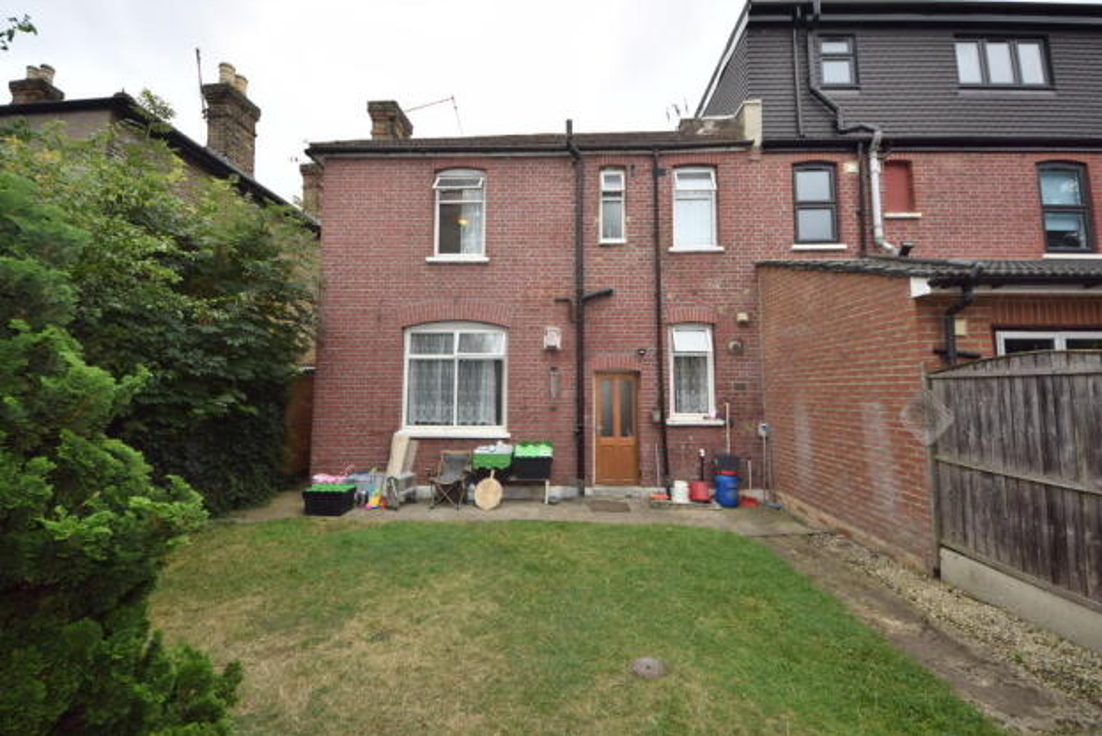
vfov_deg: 60.6
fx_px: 628
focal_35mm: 21
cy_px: 352
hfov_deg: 82.5
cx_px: 552
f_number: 5.6
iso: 100
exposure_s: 1/125
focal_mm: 13
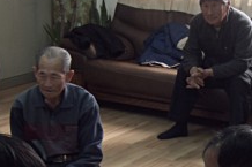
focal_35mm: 93
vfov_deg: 14.2
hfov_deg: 21.9
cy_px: 199
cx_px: 99
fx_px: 650
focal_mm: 6.6
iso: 200
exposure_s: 1/30
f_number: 3.5
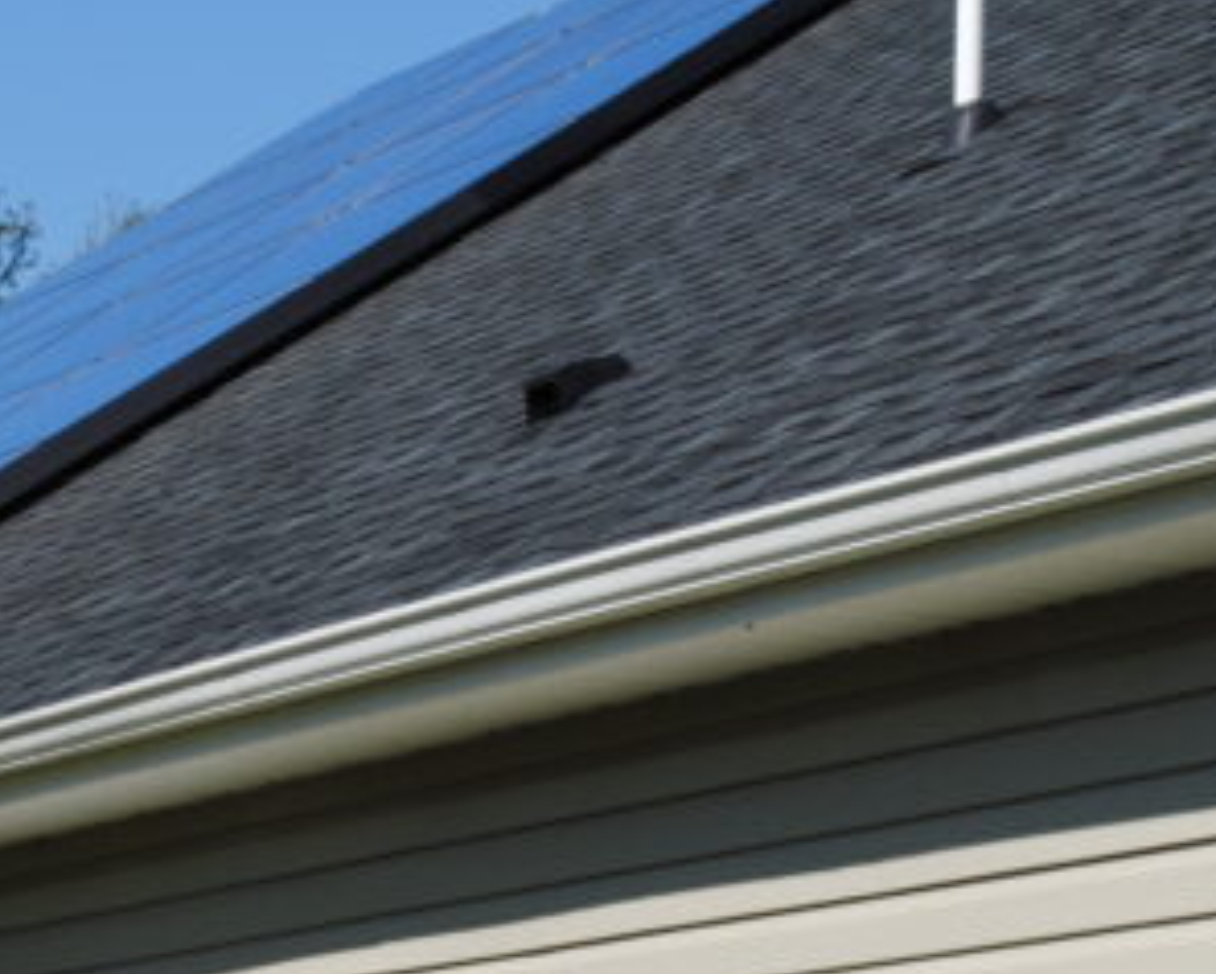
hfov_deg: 11.3
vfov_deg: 9.0
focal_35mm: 171
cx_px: 259
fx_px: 6143
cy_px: 746
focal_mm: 35
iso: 100
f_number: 10
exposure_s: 1/200
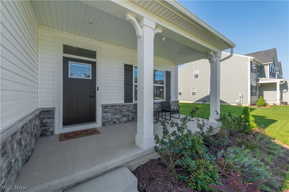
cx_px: 144
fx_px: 112
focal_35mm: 14
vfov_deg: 81.1
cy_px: 96
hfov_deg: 104.3
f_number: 9
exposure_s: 1/500
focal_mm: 14
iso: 200
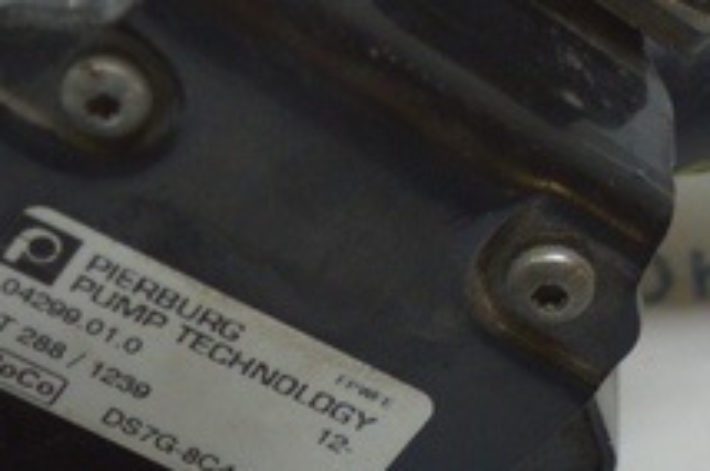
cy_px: 546
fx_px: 4529
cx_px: 76
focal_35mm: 230
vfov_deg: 5.9
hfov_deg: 8.9
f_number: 4.5
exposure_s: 1/60
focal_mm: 32
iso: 400
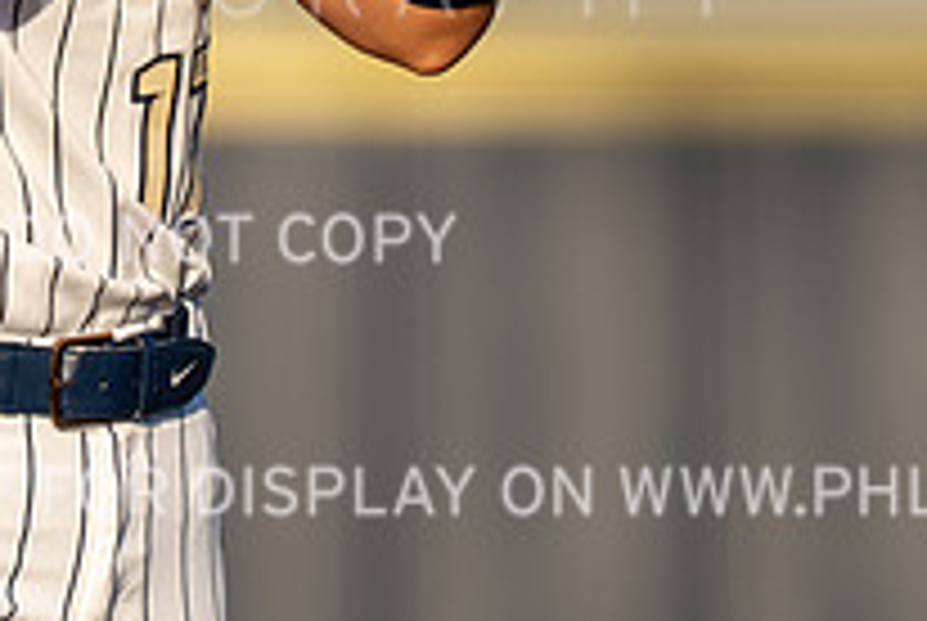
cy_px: -205
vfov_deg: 0.9
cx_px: 234
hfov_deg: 1.4
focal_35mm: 1487
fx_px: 38345
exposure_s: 1/1250
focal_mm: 529
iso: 400
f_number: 6.3
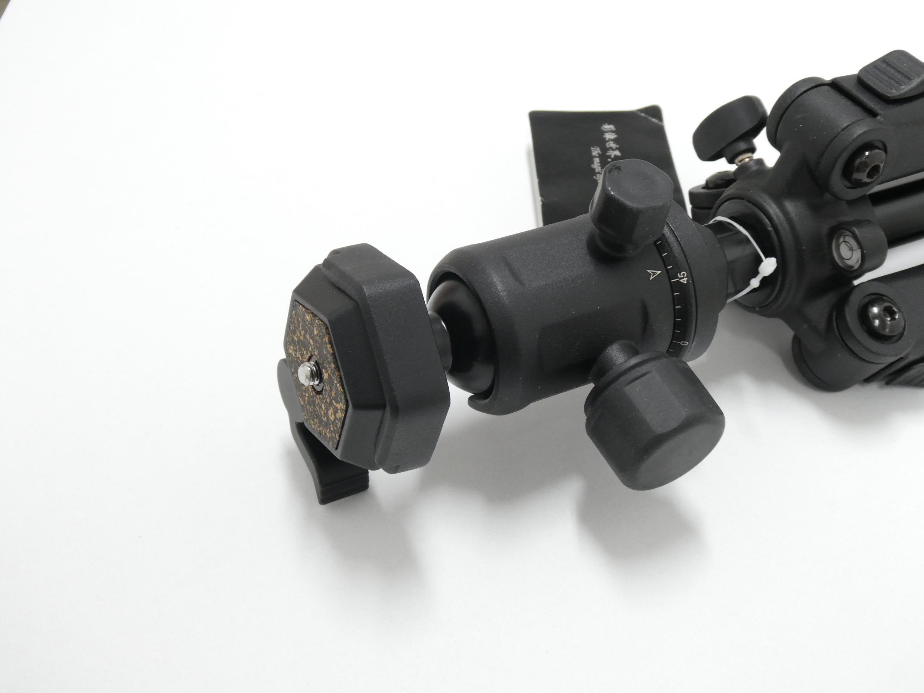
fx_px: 1255
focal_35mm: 47
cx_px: 462
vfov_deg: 30.9
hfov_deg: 40.4
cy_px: 346
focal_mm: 8.4
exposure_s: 1/8
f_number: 4.1
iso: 200
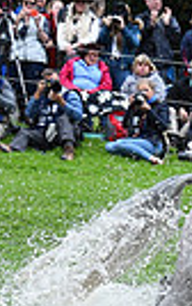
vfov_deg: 10.3
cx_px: 517
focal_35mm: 203
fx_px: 1696
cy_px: 276
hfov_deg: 6.1
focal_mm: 46
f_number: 4.2
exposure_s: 1/1600
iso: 1250
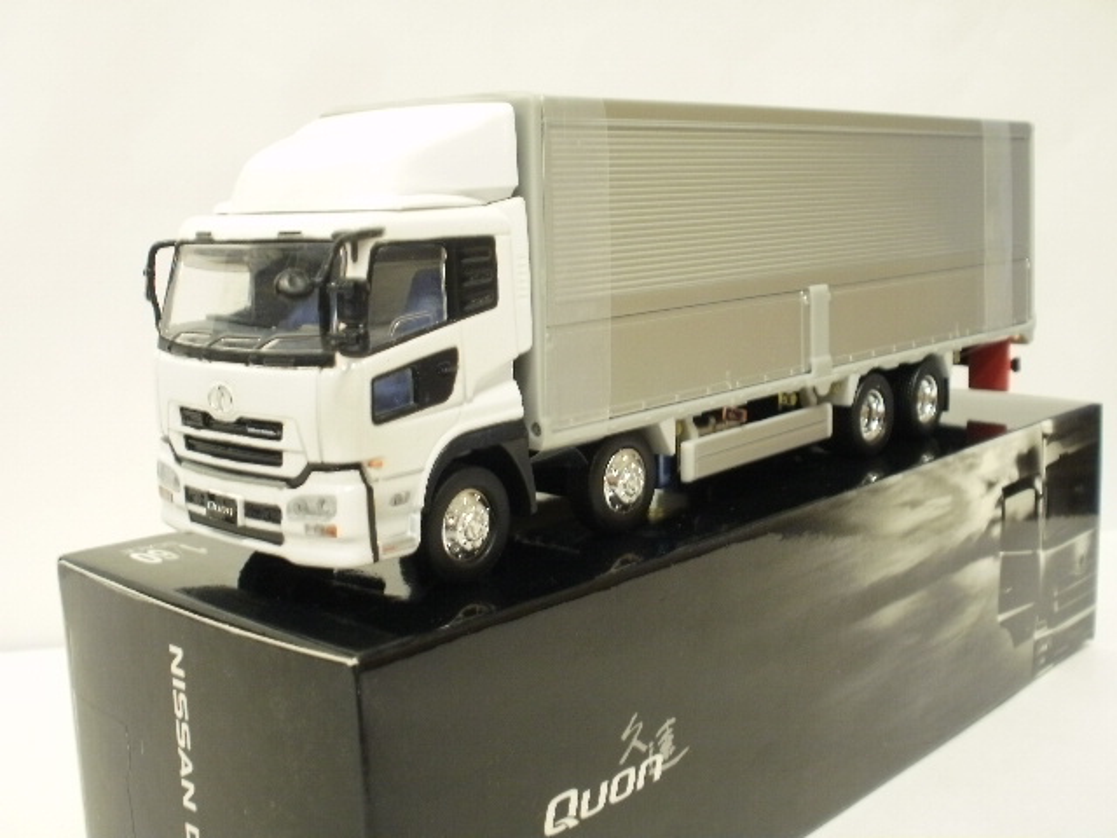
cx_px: 558
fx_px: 1420
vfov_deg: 32.9
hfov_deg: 42.9
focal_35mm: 44
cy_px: 419
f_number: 4
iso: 125
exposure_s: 1/5
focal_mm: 7.7
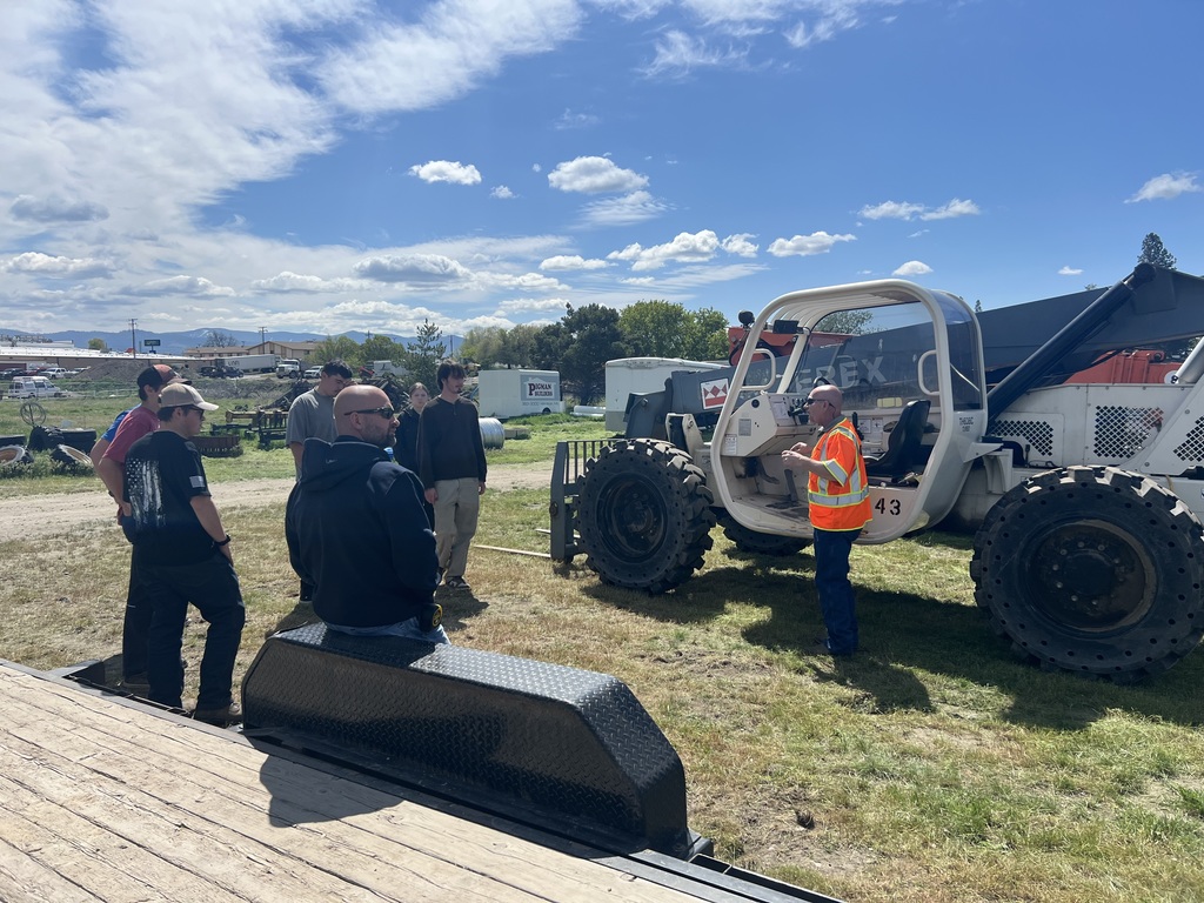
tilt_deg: -4.2
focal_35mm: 26
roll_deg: +1.1
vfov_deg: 53.1
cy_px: 452
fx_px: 904
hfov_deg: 67.3
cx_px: 602
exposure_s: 1/6211
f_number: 1.5
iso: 50
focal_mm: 5.7
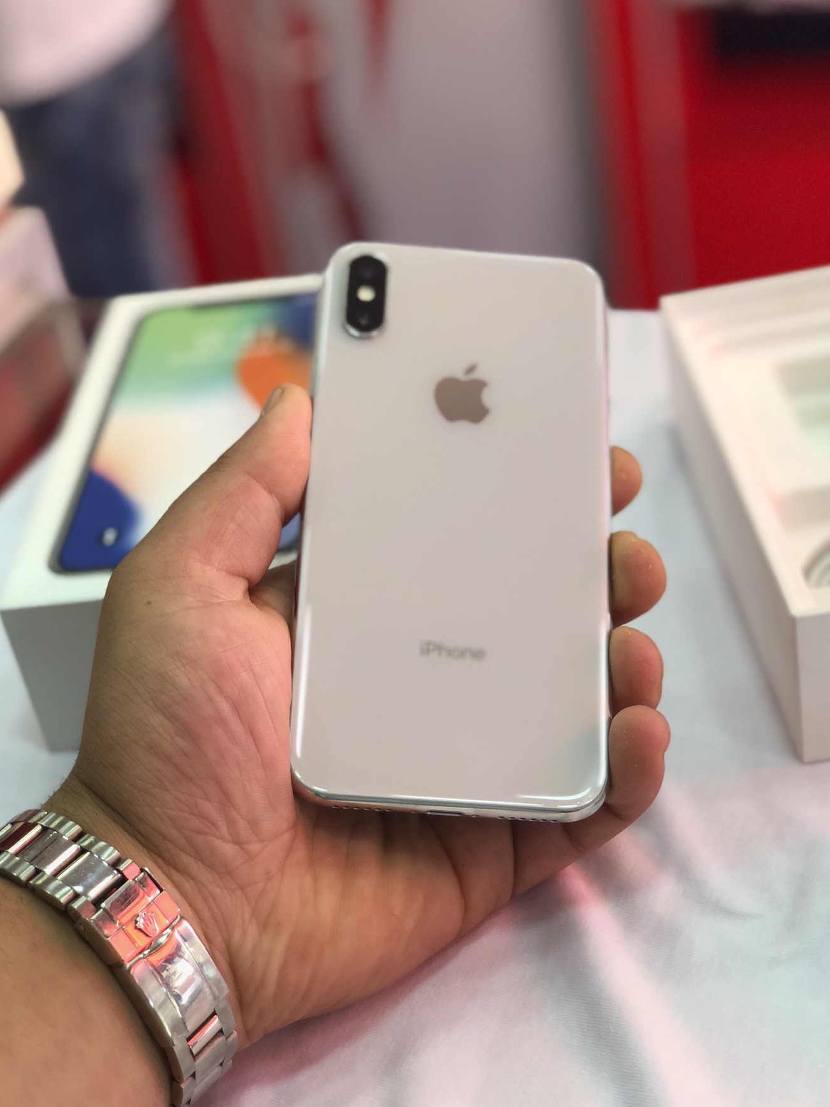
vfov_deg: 33.8
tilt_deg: -33.1
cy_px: 507
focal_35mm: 57
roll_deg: +10.8
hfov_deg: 25.7
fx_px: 1822
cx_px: 422
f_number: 2.4
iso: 50
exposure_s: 1/50
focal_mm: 6
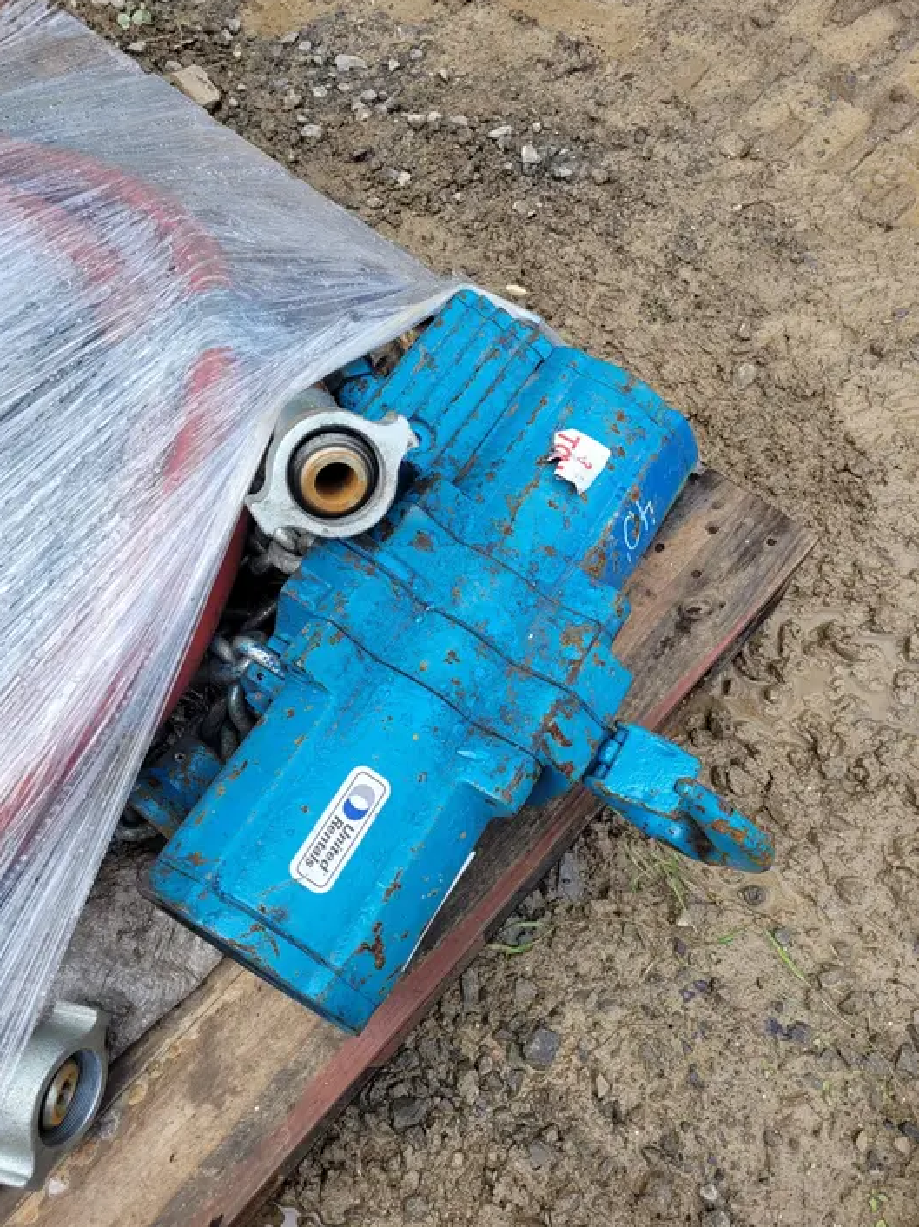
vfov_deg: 65.3
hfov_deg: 51.3
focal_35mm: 27
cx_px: 446
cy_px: 627
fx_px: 956
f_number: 1.8
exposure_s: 1/728
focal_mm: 5.4
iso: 40
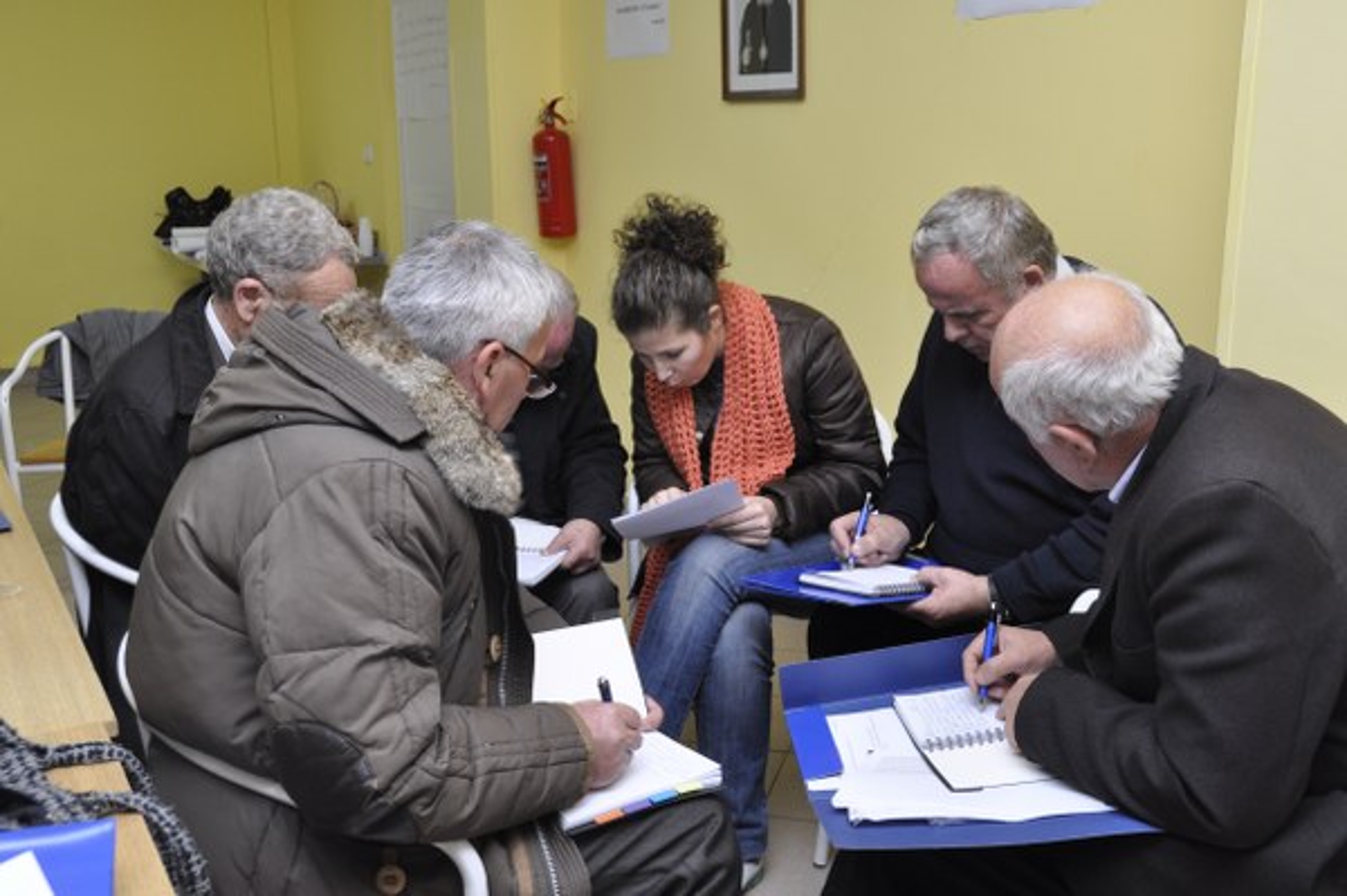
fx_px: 1458
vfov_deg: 34.2
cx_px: 674
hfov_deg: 49.6
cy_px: 448
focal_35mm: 39
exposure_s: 1/60
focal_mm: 26
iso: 640
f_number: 5.6
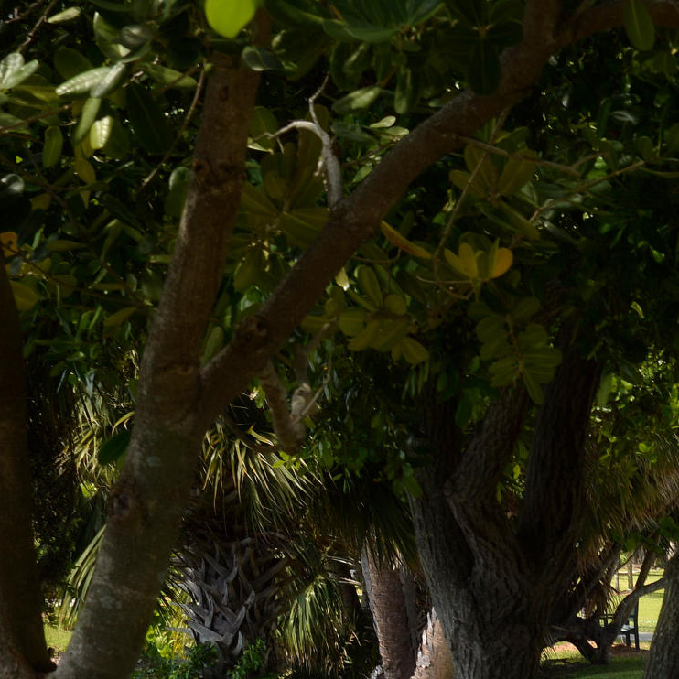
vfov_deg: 9.2
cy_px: 552
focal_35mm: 189
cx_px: 698
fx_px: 4194
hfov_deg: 9.2
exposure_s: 1/60
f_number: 9
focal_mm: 55
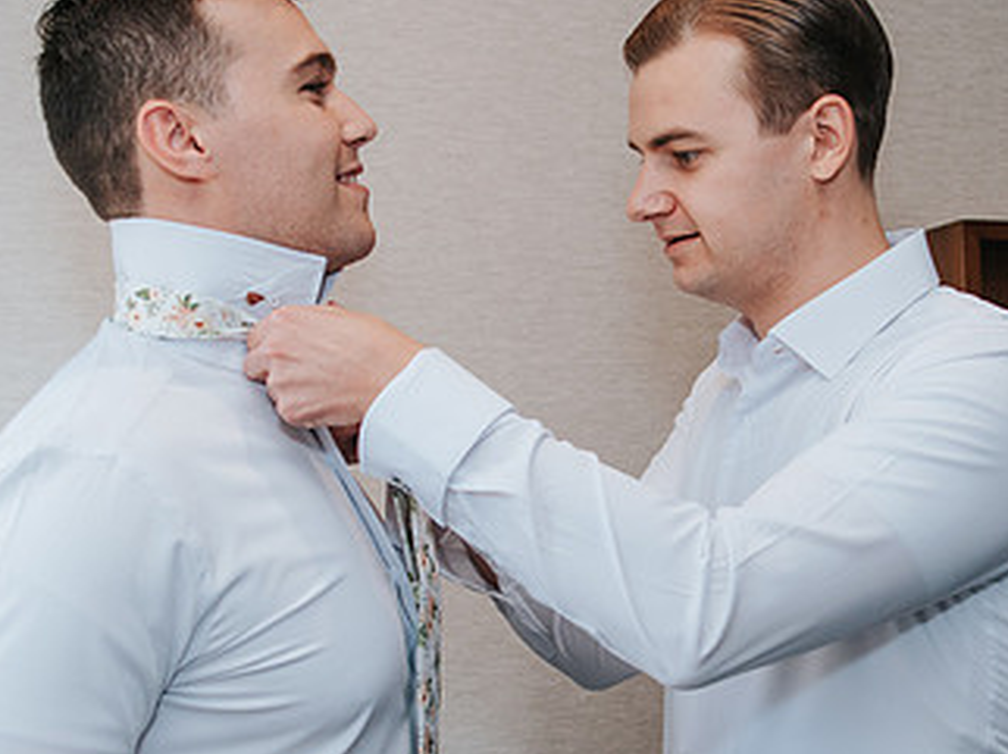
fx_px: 1513
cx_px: 554
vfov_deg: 27.9
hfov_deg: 36.8
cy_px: 452
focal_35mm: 52
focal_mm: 20
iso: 400
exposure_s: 1/250
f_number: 2.8
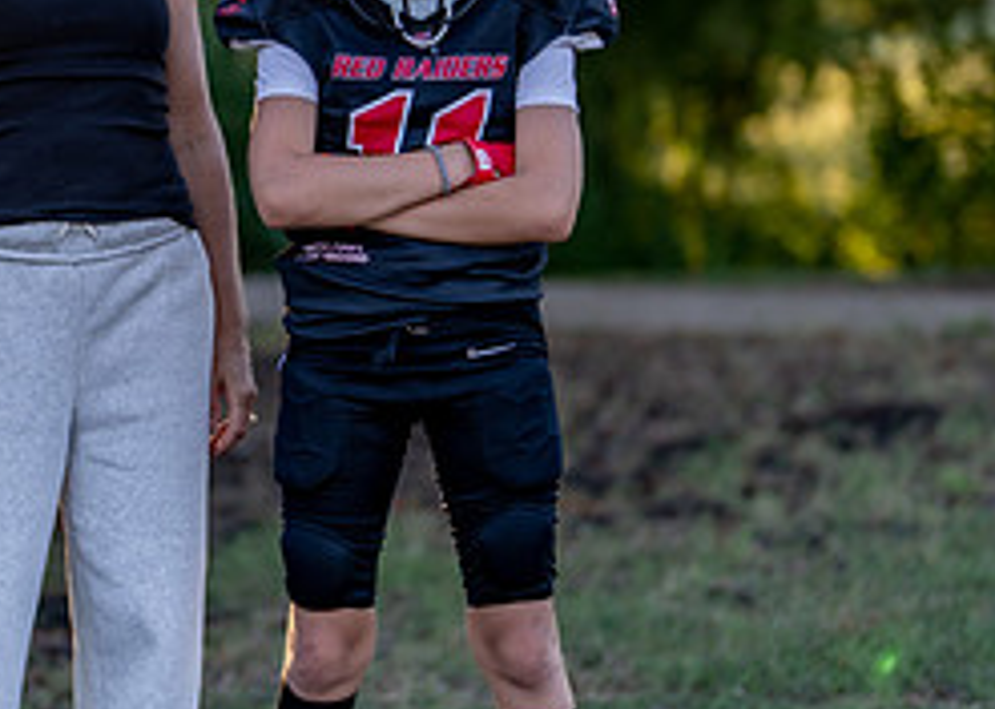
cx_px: 260
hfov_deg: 14.9
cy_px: 184
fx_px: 3784
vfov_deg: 10.7
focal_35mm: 134
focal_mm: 50
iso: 100
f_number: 1.2
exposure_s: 1/500
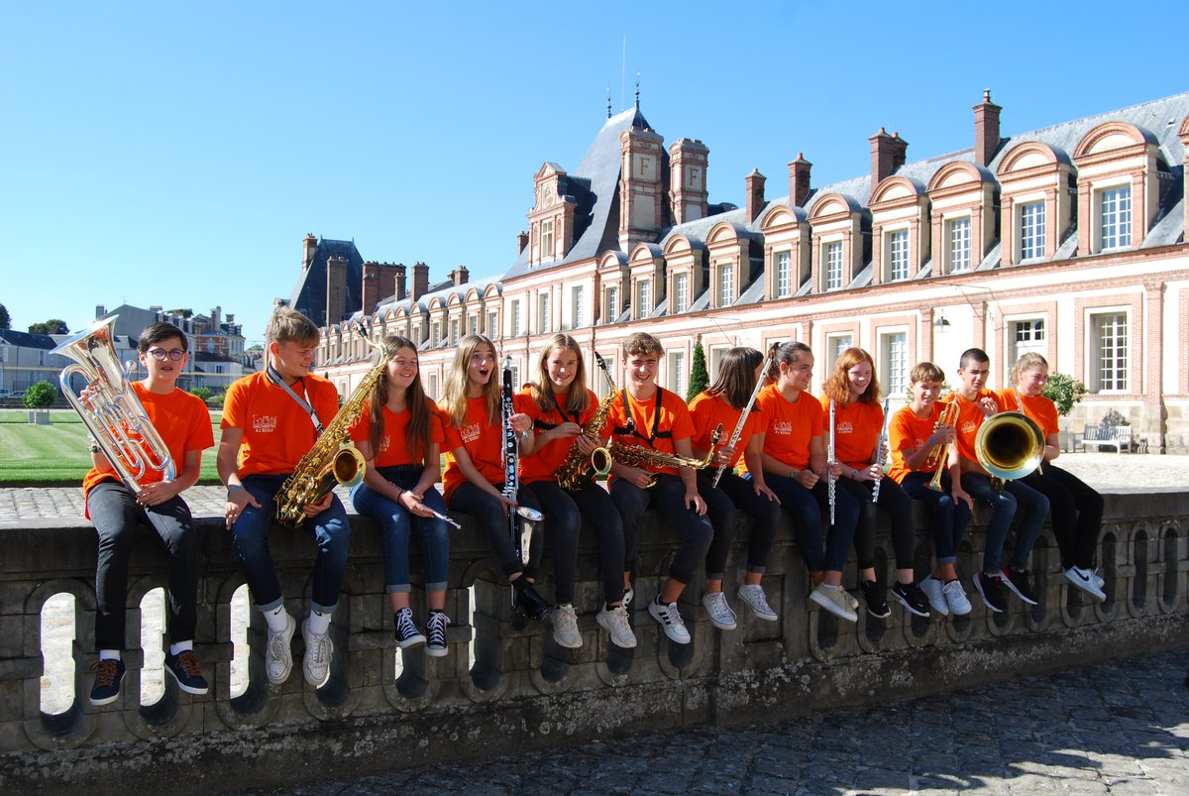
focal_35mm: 34
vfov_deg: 38.5
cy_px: 398
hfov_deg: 55.1
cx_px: 594
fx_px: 1141
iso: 100
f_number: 6.3
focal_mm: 23
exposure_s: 1/160
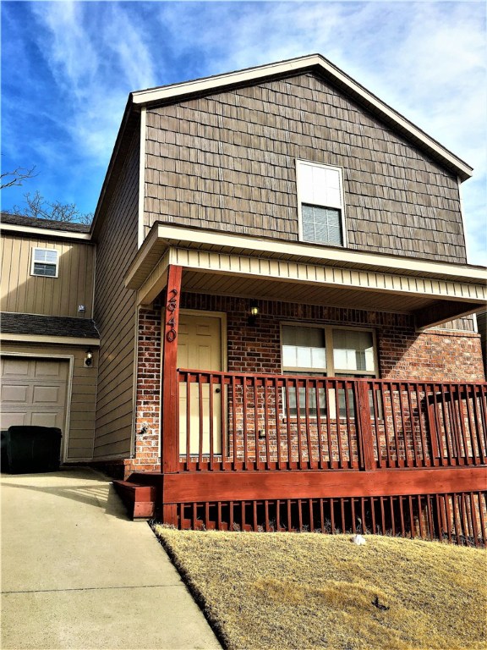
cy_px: 325
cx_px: 244
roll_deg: +1.0
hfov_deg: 48.2
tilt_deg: +13.5
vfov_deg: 61.7
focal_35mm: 29
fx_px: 544
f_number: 2.2
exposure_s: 1/916
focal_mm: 4.15
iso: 25
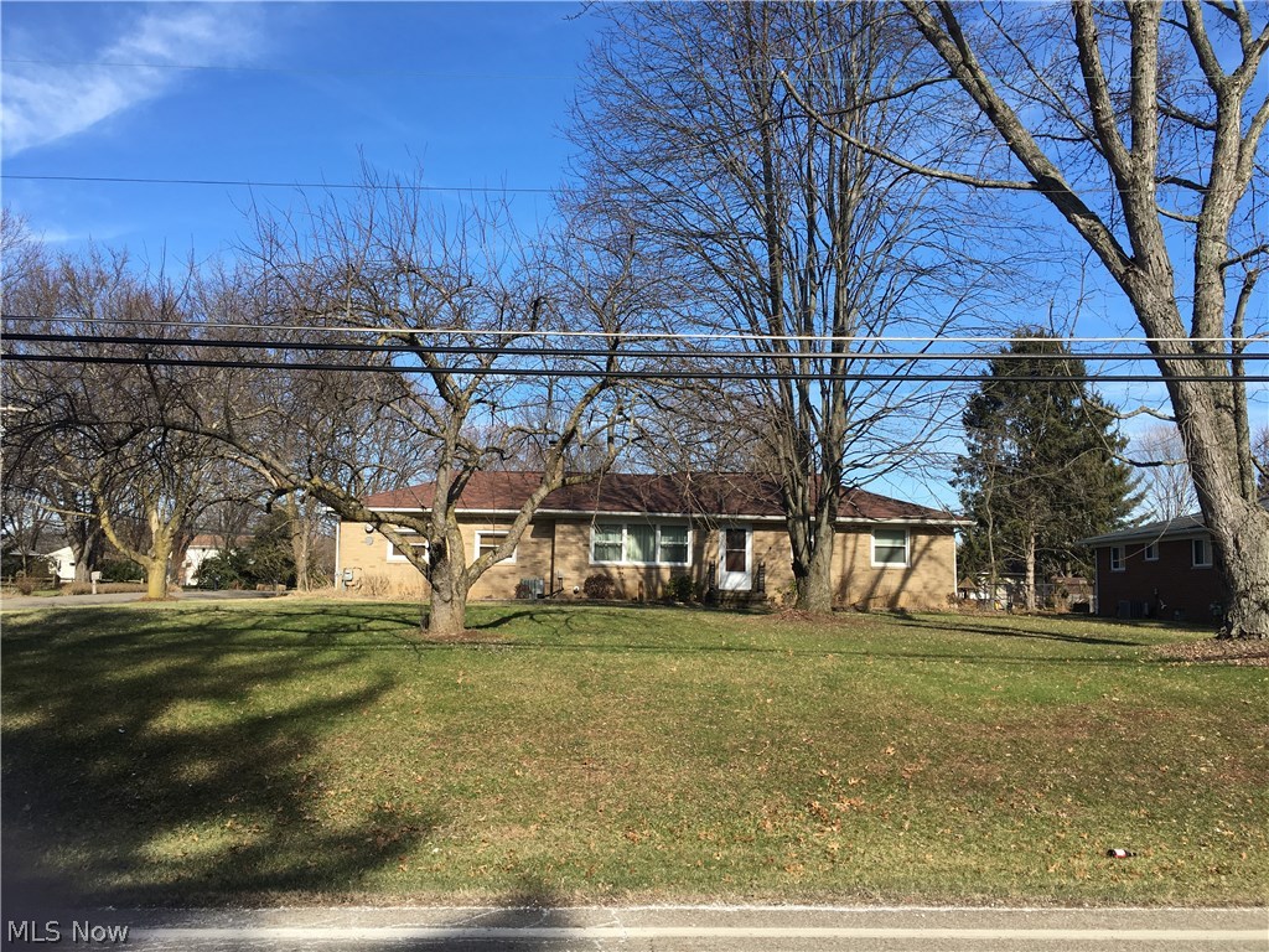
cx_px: 634
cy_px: 476
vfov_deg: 48.2
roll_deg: -1.4
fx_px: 1063
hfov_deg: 61.7
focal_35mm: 29
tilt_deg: +5.6
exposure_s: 1/1040
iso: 25
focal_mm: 4.15
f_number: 2.2
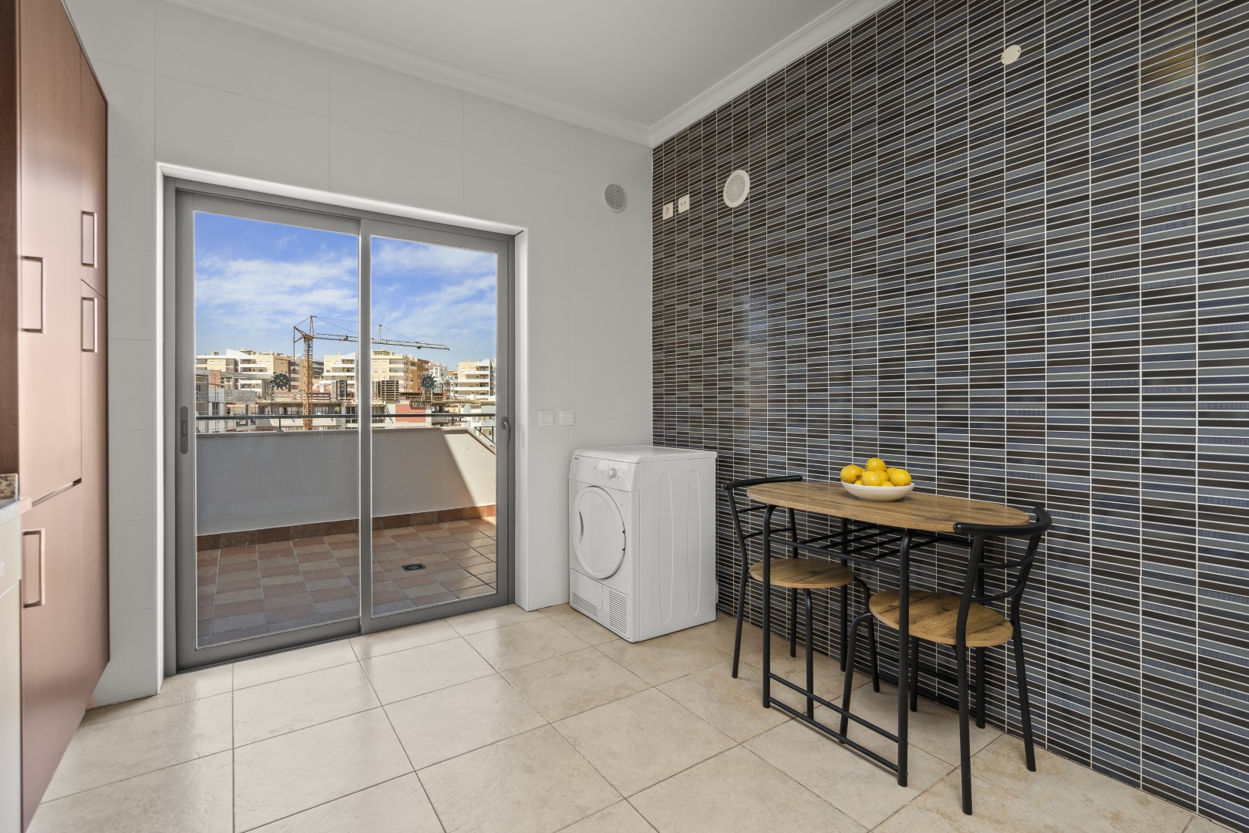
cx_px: 624
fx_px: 555
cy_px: 416
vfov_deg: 73.7
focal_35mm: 16
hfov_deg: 96.7
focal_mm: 16
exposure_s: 1/13
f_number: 7.1
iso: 320
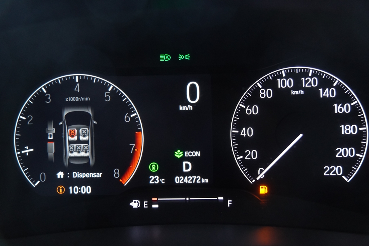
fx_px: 400
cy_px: 123
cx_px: 184
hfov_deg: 49.5
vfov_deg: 34.2
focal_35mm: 39
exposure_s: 1/60
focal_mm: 26
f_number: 2.8
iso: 1250
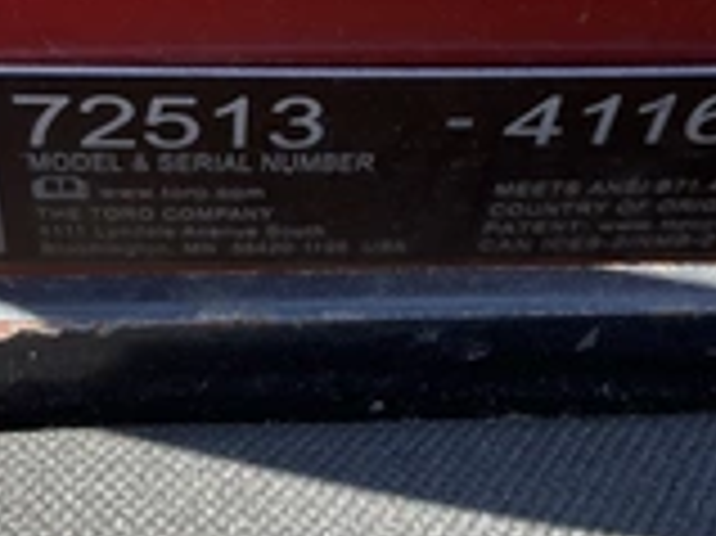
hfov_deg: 26.7
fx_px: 1509
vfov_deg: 20.0
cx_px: 333
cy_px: 122
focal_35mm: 73
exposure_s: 1/372
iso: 25
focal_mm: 3
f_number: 1.8
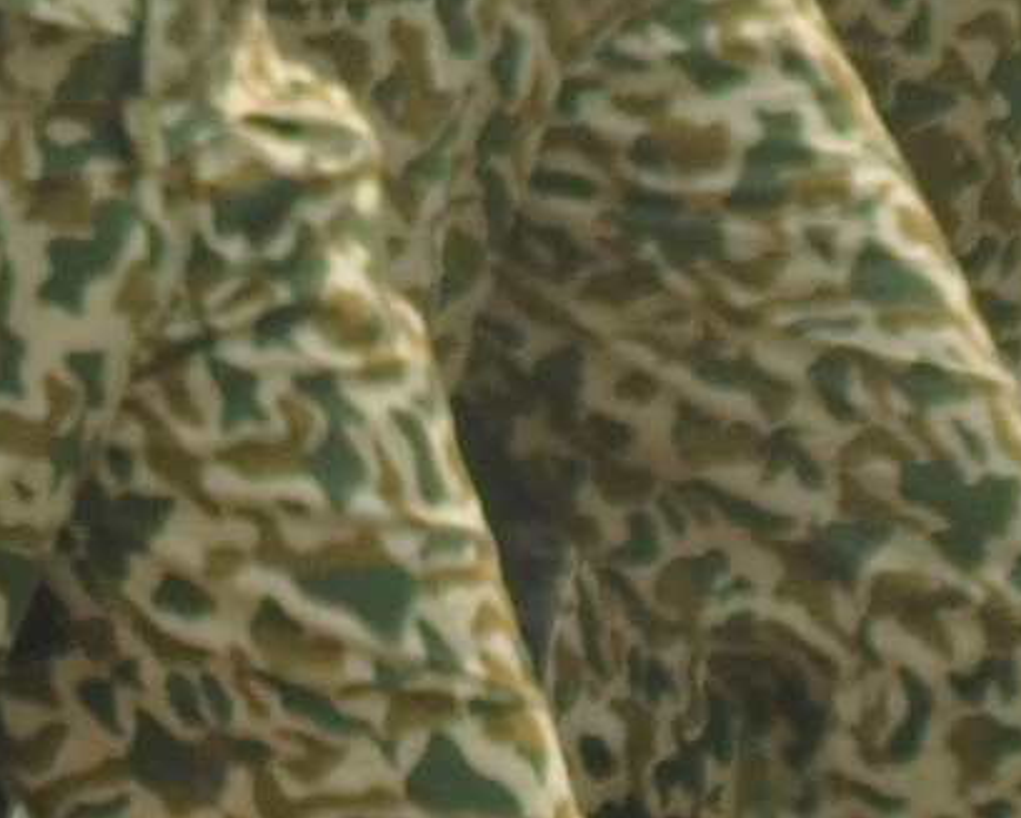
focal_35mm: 502
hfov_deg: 3.8
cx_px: -1191
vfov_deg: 3.0
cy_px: -1421
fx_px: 15180
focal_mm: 15
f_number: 4.1
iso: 80
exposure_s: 1/160
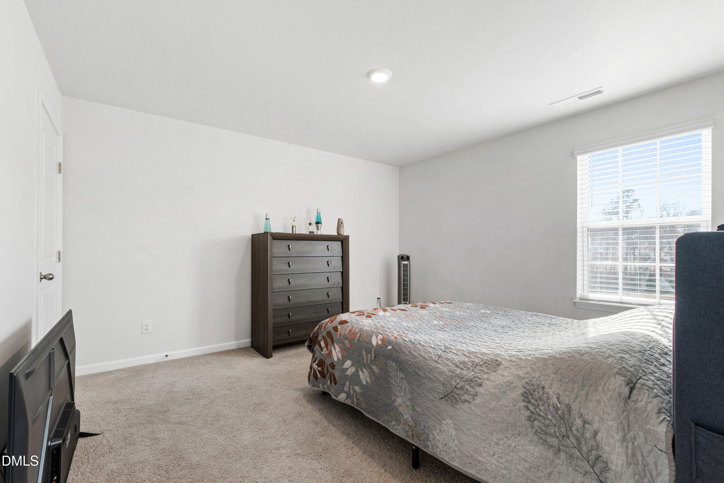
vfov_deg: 77.3
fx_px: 302
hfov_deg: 100.4
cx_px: 362
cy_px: 242
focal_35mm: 15
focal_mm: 10
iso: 100
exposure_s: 1/3
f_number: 9
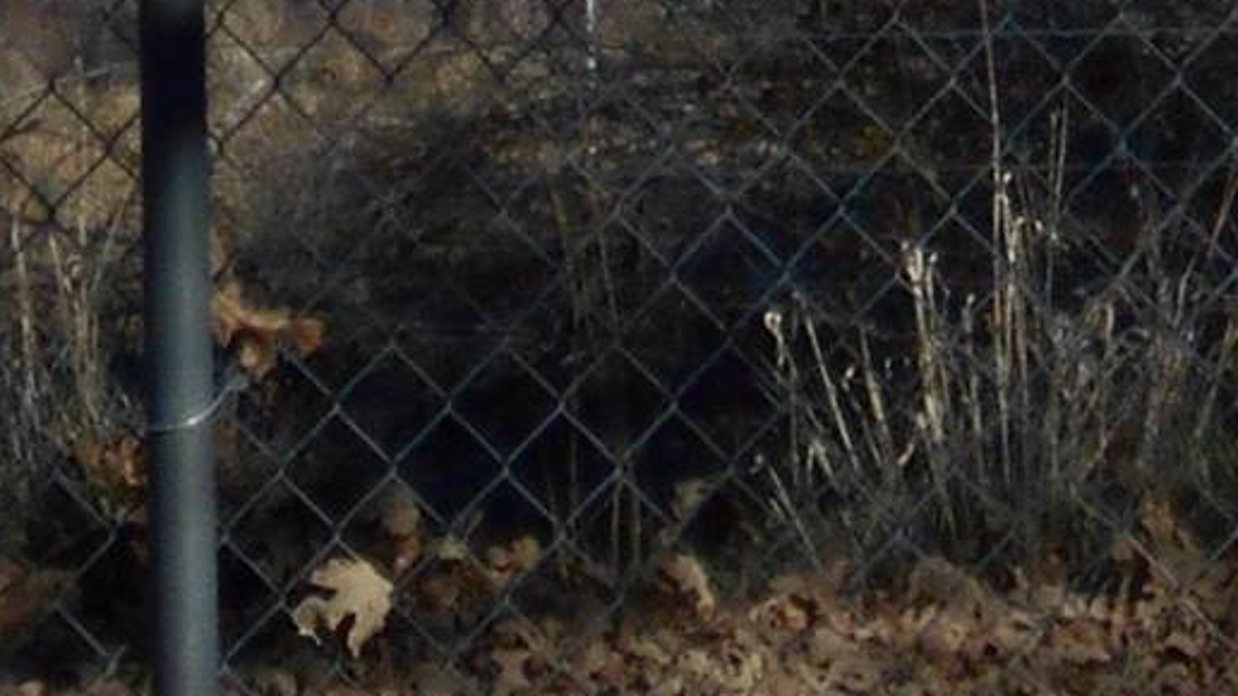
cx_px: -720
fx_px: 27667
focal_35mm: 843
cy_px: -881
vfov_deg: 1.4
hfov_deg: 2.6
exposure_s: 1/640
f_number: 6.5
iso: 80
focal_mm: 23
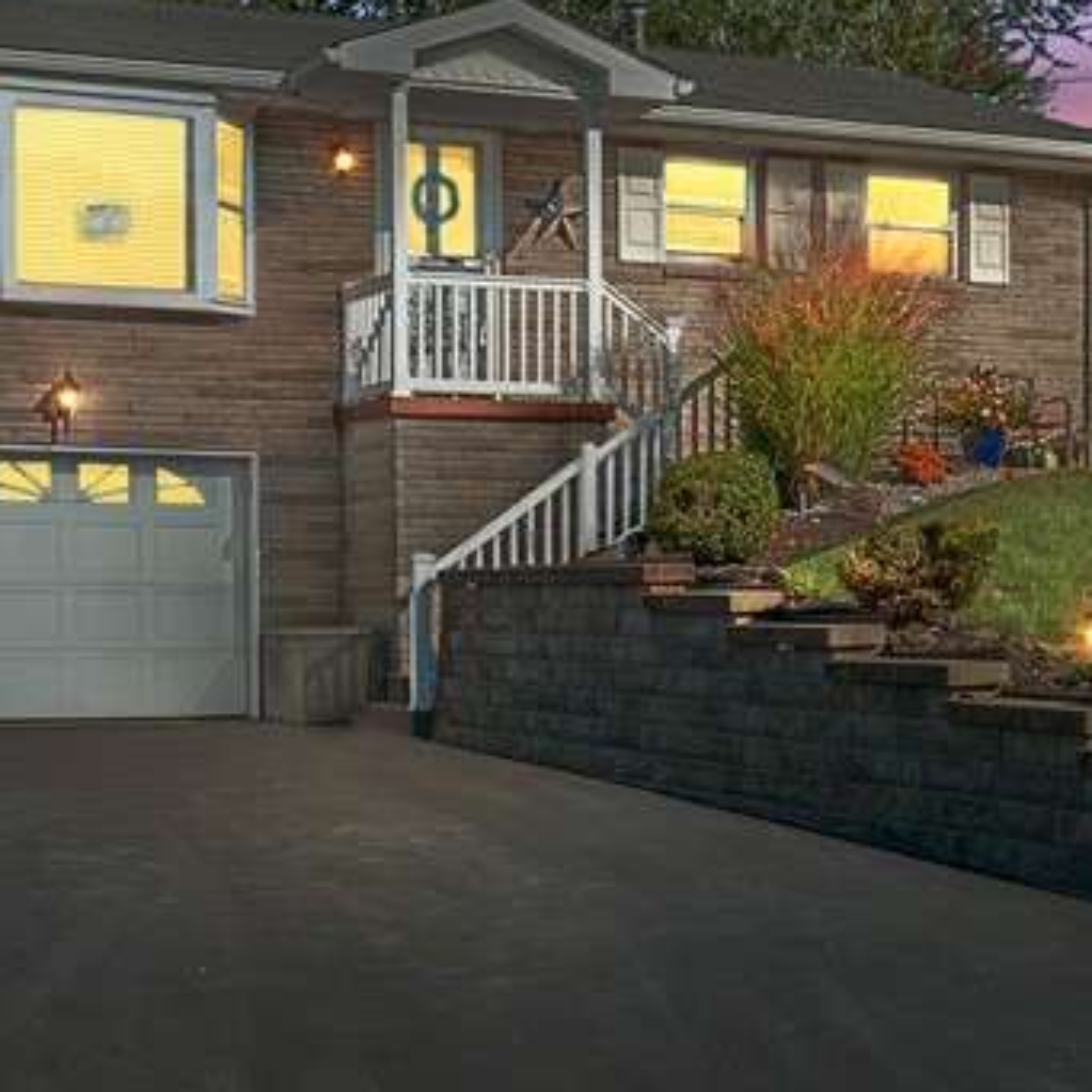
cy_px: 255
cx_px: 511
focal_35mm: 65
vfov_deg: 26.1
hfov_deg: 26.5
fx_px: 2320
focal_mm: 24
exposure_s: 1/400
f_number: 8
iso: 800
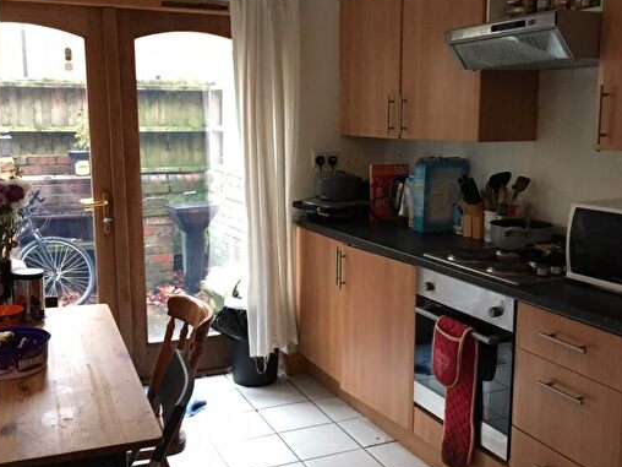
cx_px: 333
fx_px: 719
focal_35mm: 40
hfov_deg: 46.8
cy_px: 245
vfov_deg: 36.0
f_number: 2.2
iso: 200
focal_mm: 4.15
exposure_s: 1/17
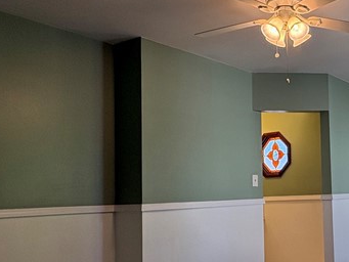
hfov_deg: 40.2
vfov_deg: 34.1
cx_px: 335
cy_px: 172
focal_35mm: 42
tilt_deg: +3.8
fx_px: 424
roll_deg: +1.8
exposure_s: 1/125
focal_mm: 2.22
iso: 125
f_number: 2.2
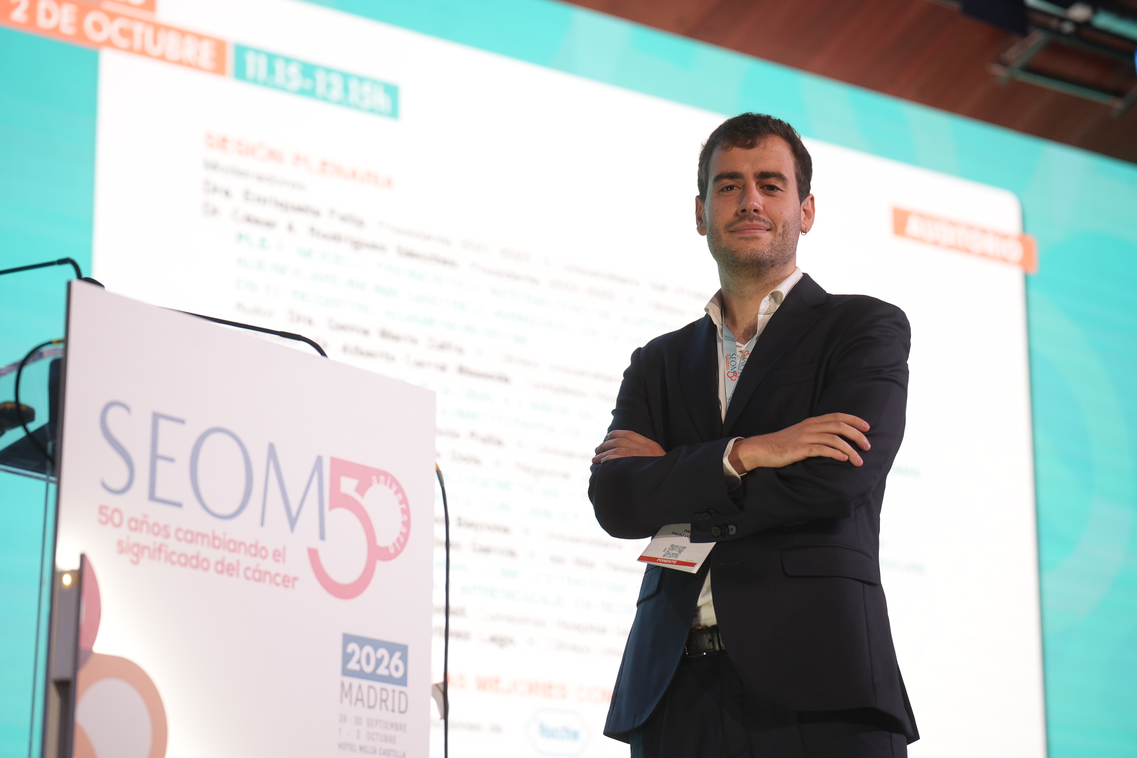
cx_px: 568
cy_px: 379
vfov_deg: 15.4
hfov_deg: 22.9
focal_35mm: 89
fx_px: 2811
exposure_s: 1/200
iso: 800
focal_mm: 89
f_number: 3.2
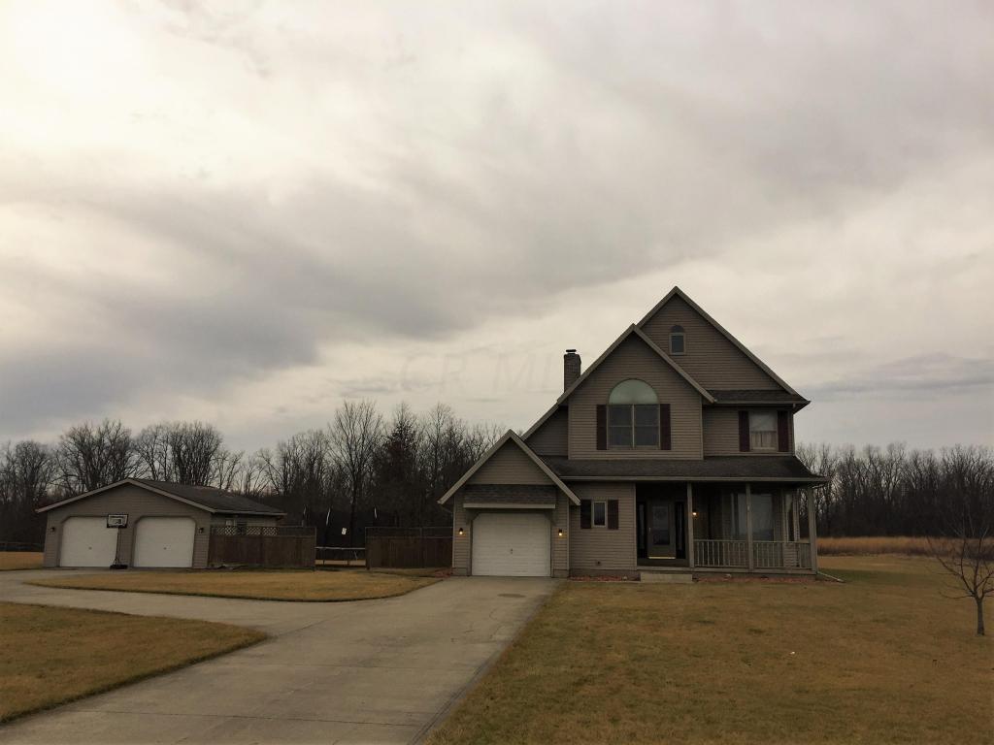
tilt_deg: +11.3
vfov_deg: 48.2
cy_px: 372
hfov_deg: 61.7
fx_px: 833
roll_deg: -1.7
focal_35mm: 29
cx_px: 497
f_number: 2.2
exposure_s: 1/1721
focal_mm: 4.15
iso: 32
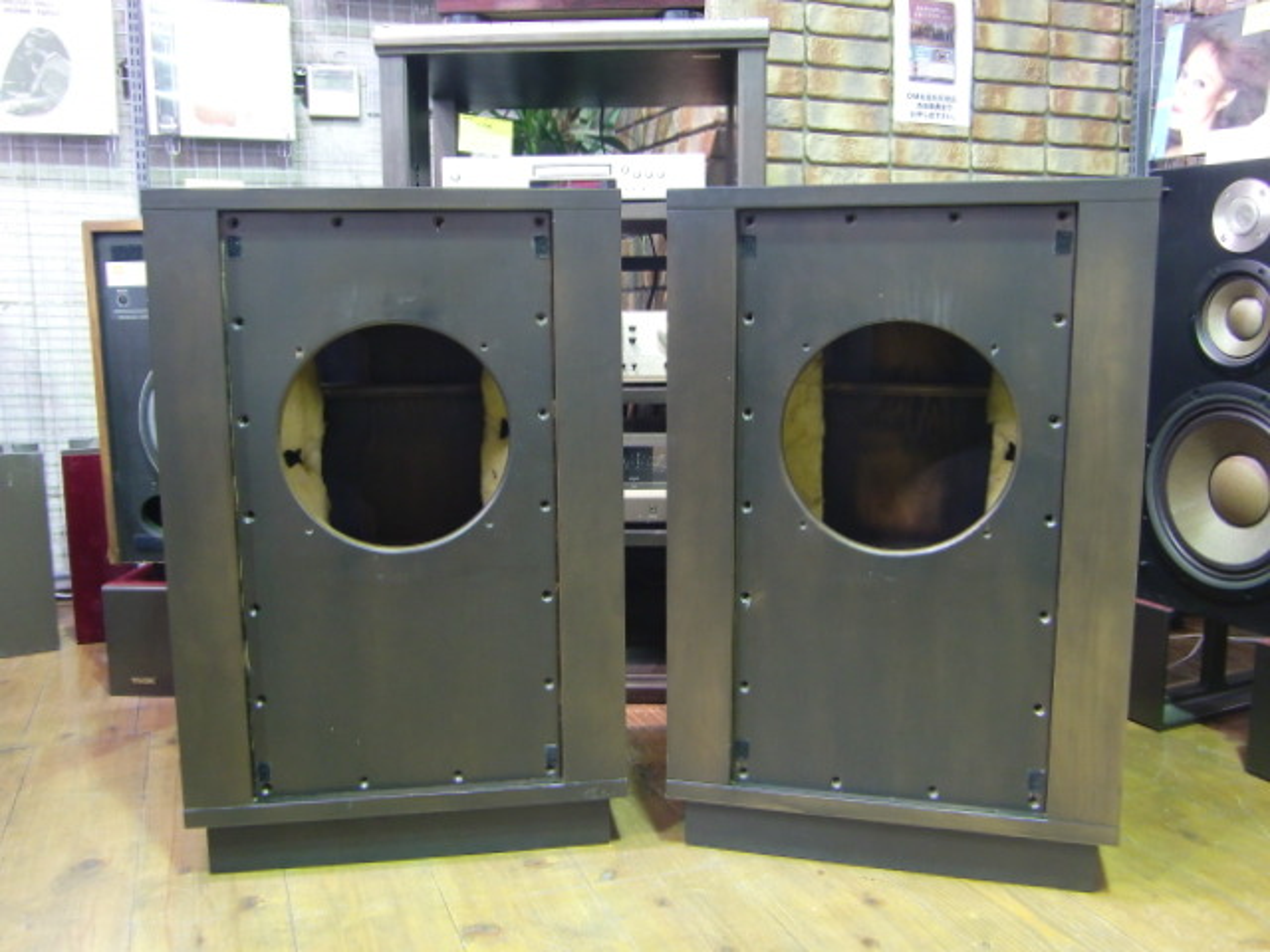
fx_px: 1211
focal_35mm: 33
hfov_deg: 55.4
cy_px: 476
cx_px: 635
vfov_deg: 42.9
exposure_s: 1/5
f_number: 2.7
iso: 200
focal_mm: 5.8
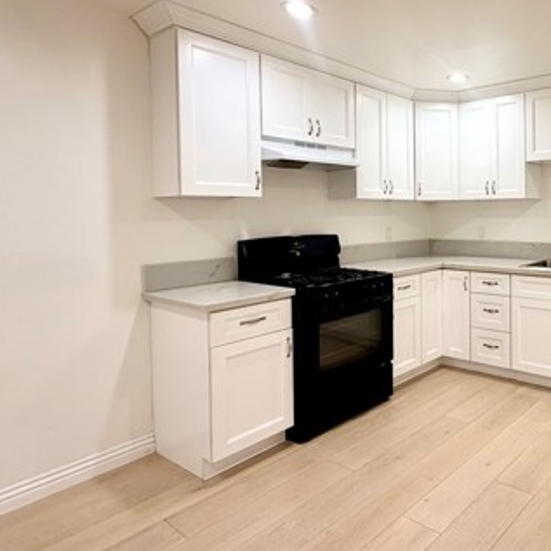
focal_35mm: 25
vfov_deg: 62.3
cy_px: 216
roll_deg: +0.8
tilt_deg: -1.0
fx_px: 450
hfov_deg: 55.2
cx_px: 488
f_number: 2.2
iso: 125
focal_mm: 2.22
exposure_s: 1/120
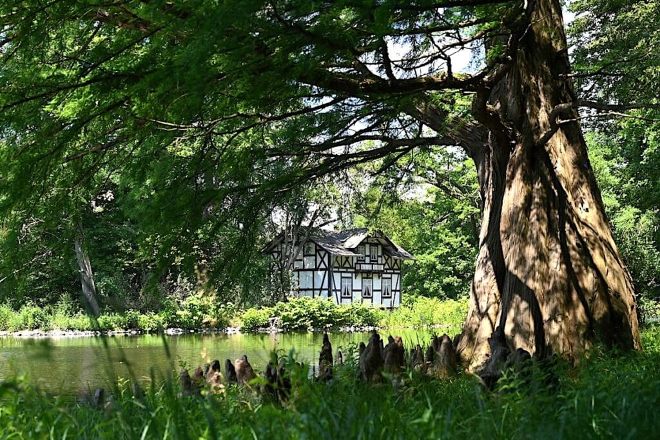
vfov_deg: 24.6
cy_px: 220
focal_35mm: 55
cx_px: 330
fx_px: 1008
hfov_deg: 36.3
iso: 180
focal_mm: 55
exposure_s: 1/250
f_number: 5.6
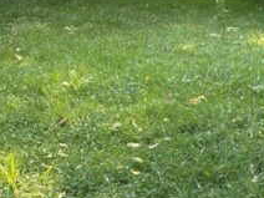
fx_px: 747
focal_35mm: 98
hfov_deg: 19.1
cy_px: -101
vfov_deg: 14.1
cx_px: -41
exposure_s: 1/121
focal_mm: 5.96
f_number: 1.6
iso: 50
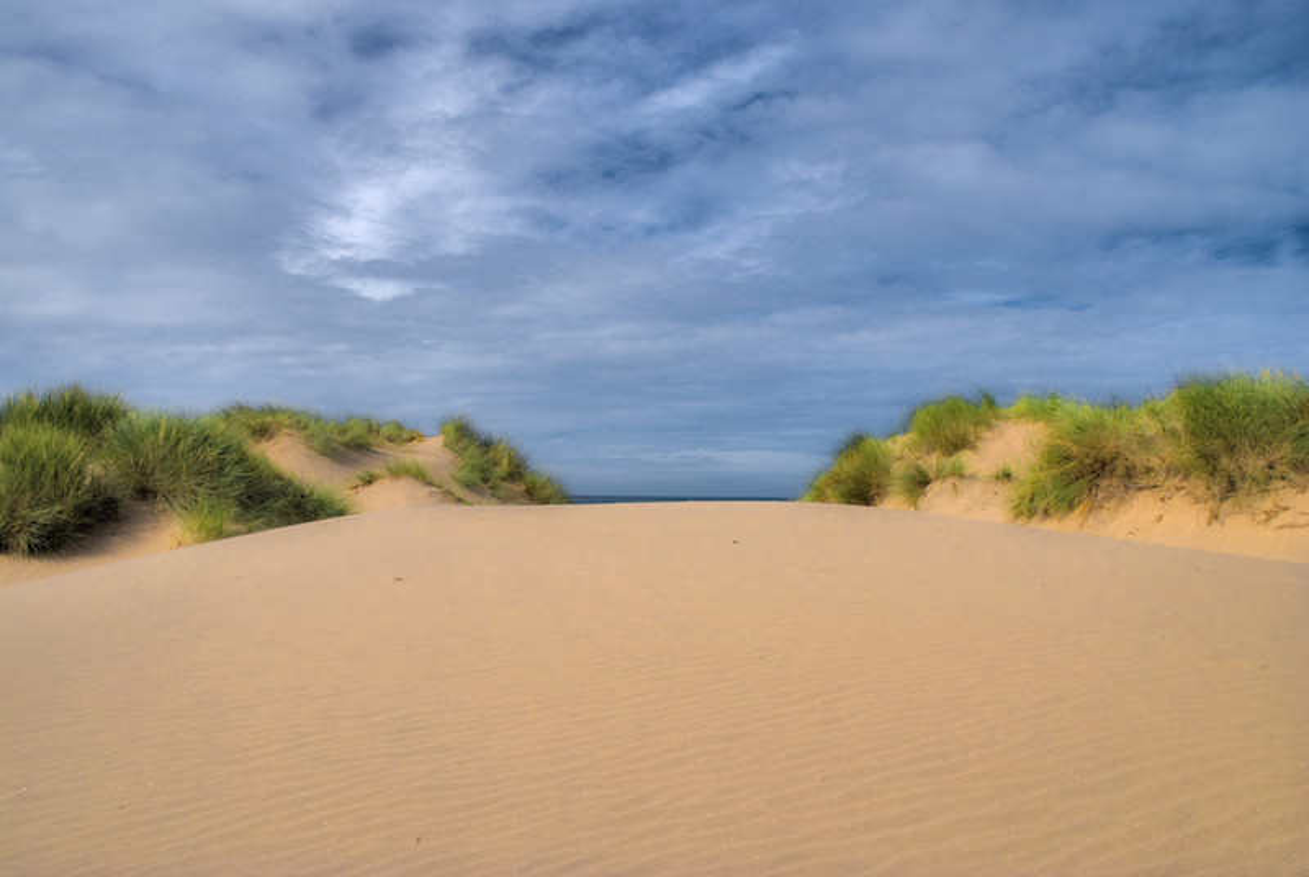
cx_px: 654
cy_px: 438
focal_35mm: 27
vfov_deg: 48.1
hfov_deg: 67.3
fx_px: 983
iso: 200
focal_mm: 18
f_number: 10
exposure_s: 1/320
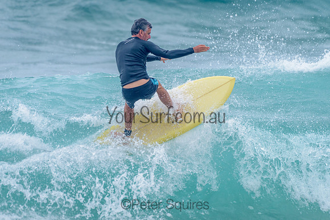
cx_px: 157
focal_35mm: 613
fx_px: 5618
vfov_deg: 2.2
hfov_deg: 3.4
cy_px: 111
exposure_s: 1/2000
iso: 220
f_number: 5.6
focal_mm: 500
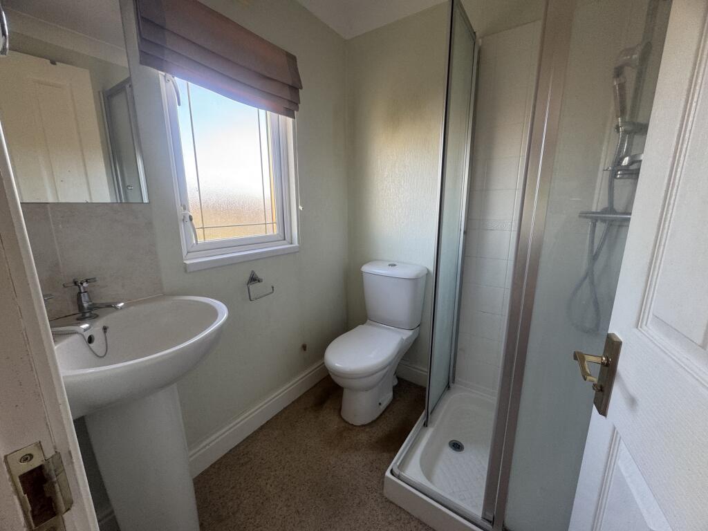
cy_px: 266
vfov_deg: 85.7
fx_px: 286
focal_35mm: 14
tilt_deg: -12.9
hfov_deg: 102.1
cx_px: 354
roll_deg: -0.2
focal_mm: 2.22
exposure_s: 1/100
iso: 100
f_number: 2.2
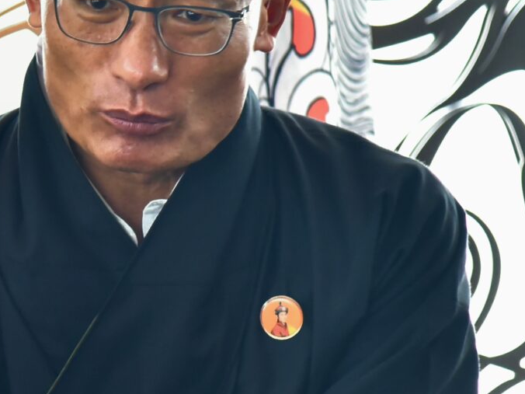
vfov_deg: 3.4
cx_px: 18
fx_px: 6628
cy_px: 241
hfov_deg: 4.5
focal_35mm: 437
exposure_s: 1/125
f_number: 4.5
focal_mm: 120
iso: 2500
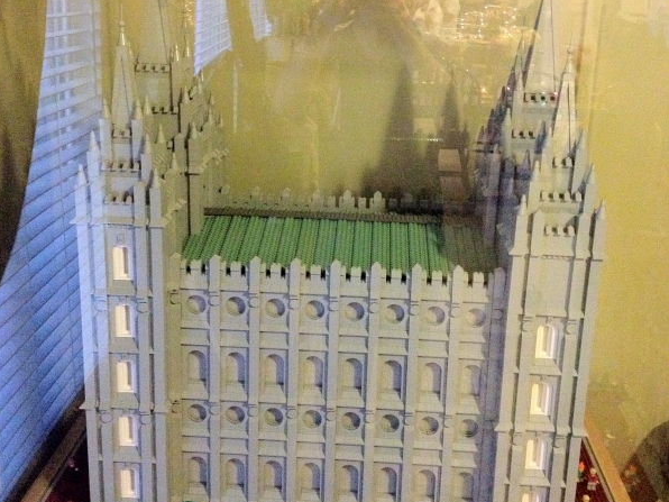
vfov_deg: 30.8
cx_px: 333
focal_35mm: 47
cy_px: 204
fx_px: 908
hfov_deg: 40.4
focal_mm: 4.28
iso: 800
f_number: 2.4
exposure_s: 1/15
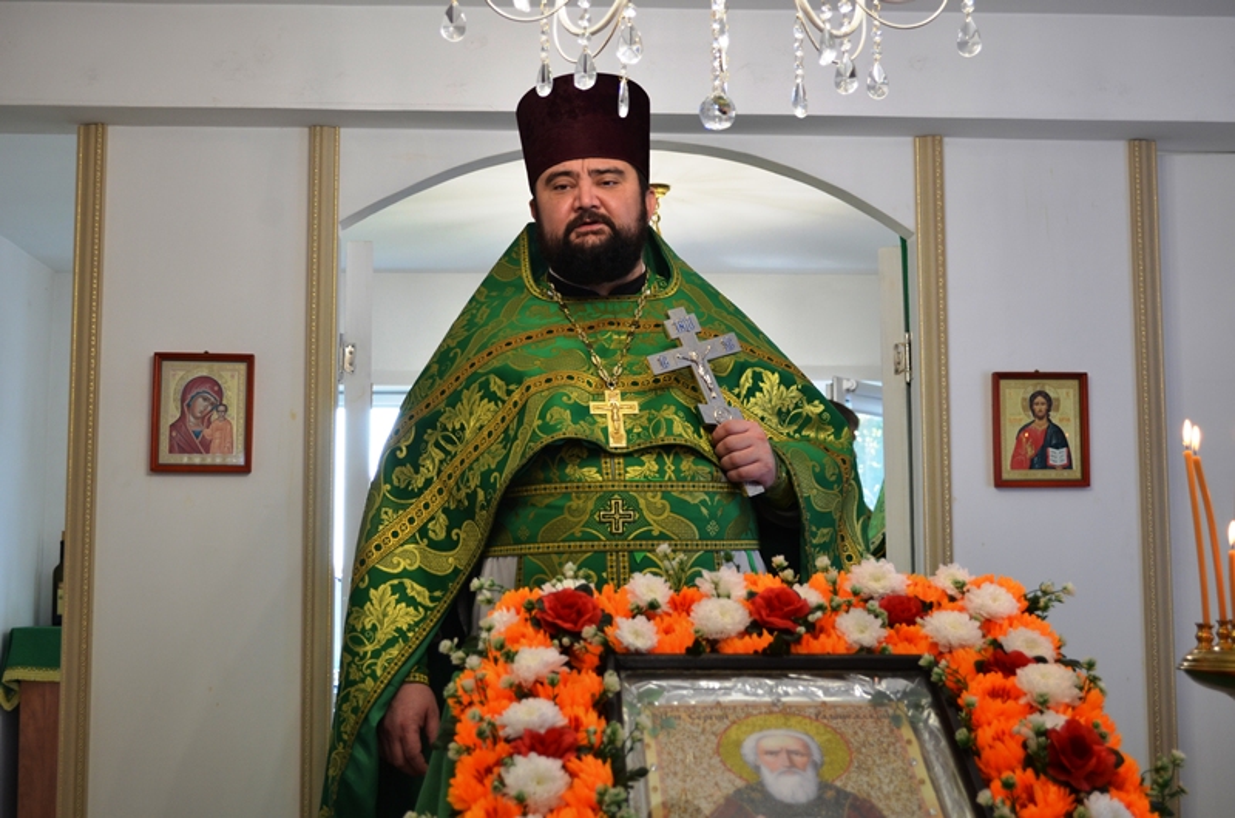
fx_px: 1797
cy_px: 409
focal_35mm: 52
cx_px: 618
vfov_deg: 25.6
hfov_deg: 37.9
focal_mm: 35
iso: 400
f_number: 5
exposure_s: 1/60
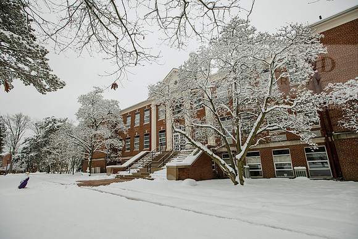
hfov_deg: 93.3
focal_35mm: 17
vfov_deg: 70.5
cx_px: 179
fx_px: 169
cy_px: 120
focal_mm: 17
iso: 200
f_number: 5.6
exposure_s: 1/400
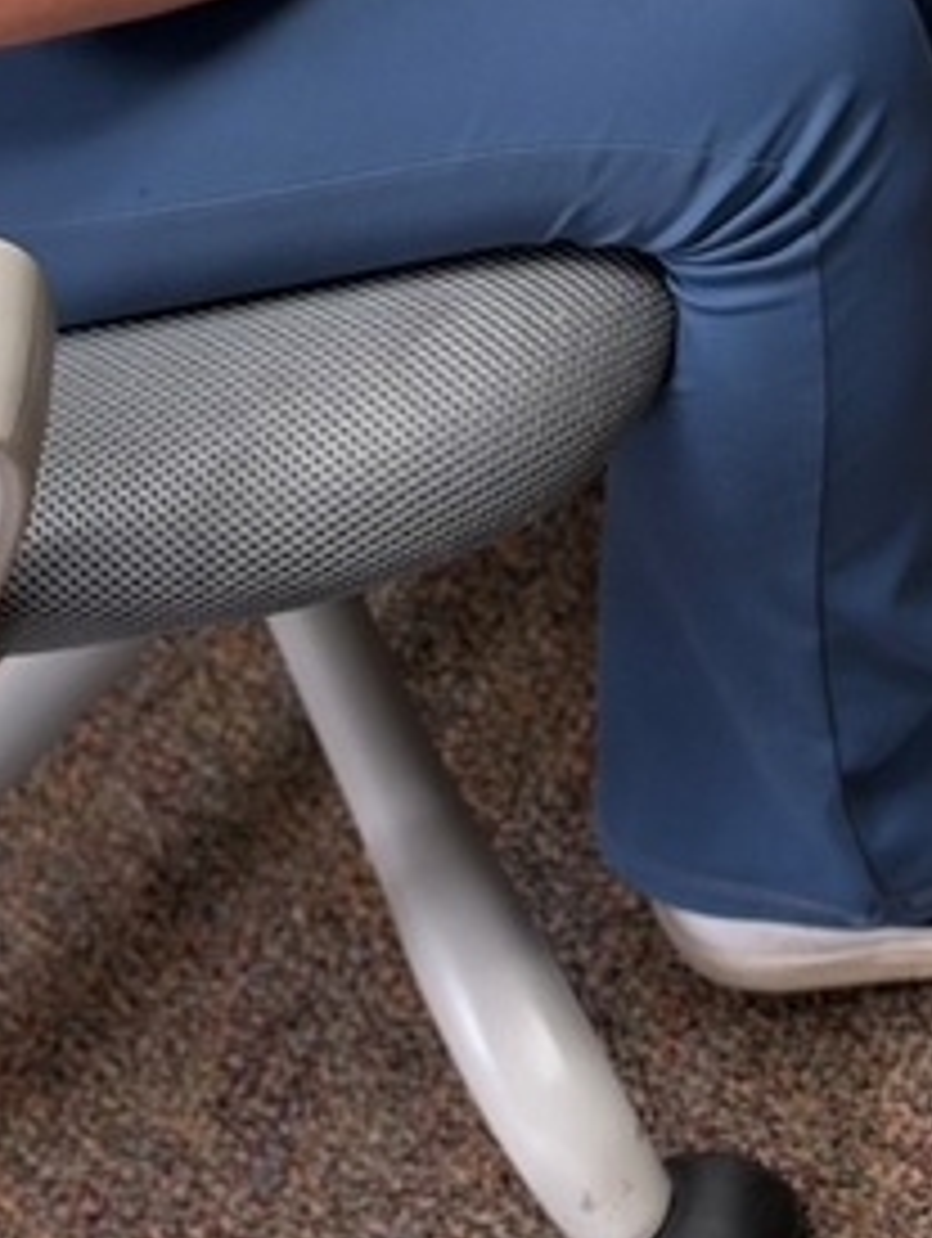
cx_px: 536
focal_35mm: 119
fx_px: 4262
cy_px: -837
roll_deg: +24.6
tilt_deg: -35.7
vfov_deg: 14.8
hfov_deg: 12.5
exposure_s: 1/60
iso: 250
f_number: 1.8
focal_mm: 6.93
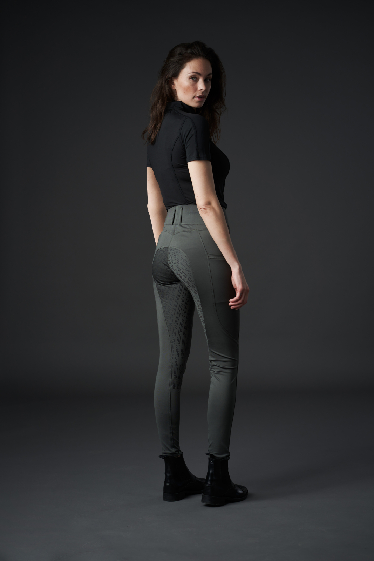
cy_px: 280
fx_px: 1324
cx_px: 187
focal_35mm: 85
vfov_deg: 23.9
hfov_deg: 16.1
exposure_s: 1/250
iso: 125
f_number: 3.5
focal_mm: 85
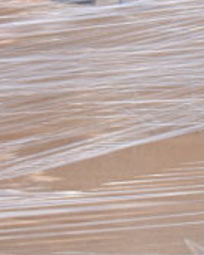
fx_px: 1195
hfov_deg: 9.7
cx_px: 159
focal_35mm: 159
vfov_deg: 10.9
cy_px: -290
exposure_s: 1/200
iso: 200
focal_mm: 21
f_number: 5.6
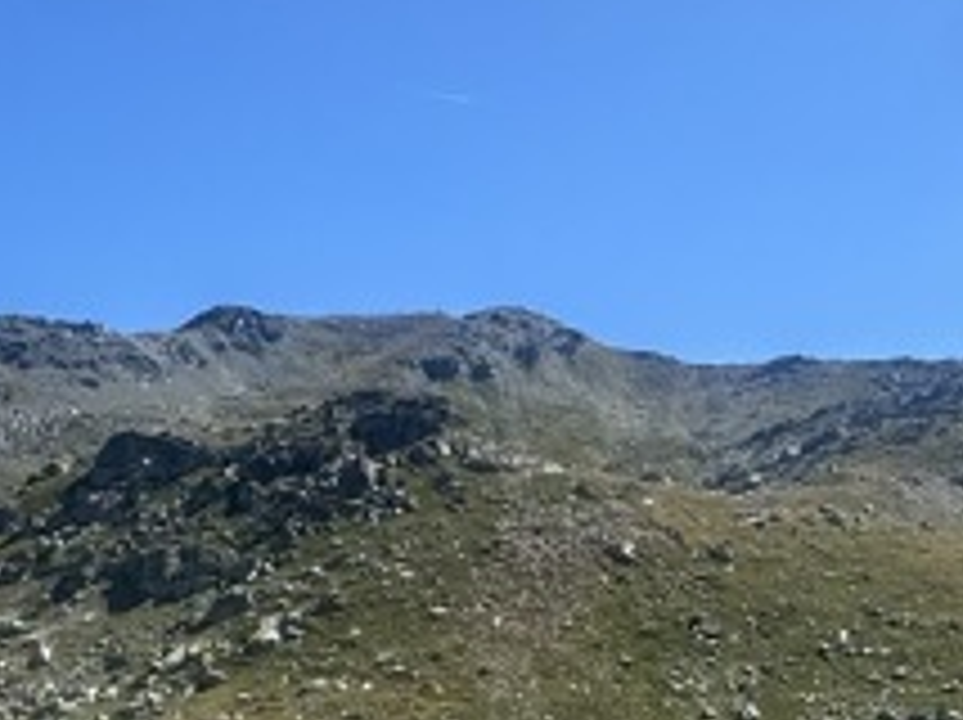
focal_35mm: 67
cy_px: 1084
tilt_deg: -6.8
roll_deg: -2.0
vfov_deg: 19.1
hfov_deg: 29.0
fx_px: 1862
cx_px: 540
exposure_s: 1/1221
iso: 40
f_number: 2.2
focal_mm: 2.22
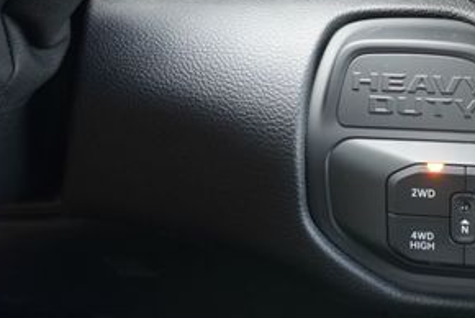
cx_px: 428
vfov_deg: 24.9
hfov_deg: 35.3
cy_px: 39
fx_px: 700
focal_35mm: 53
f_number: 3.5
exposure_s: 1/60
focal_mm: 16
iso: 1250
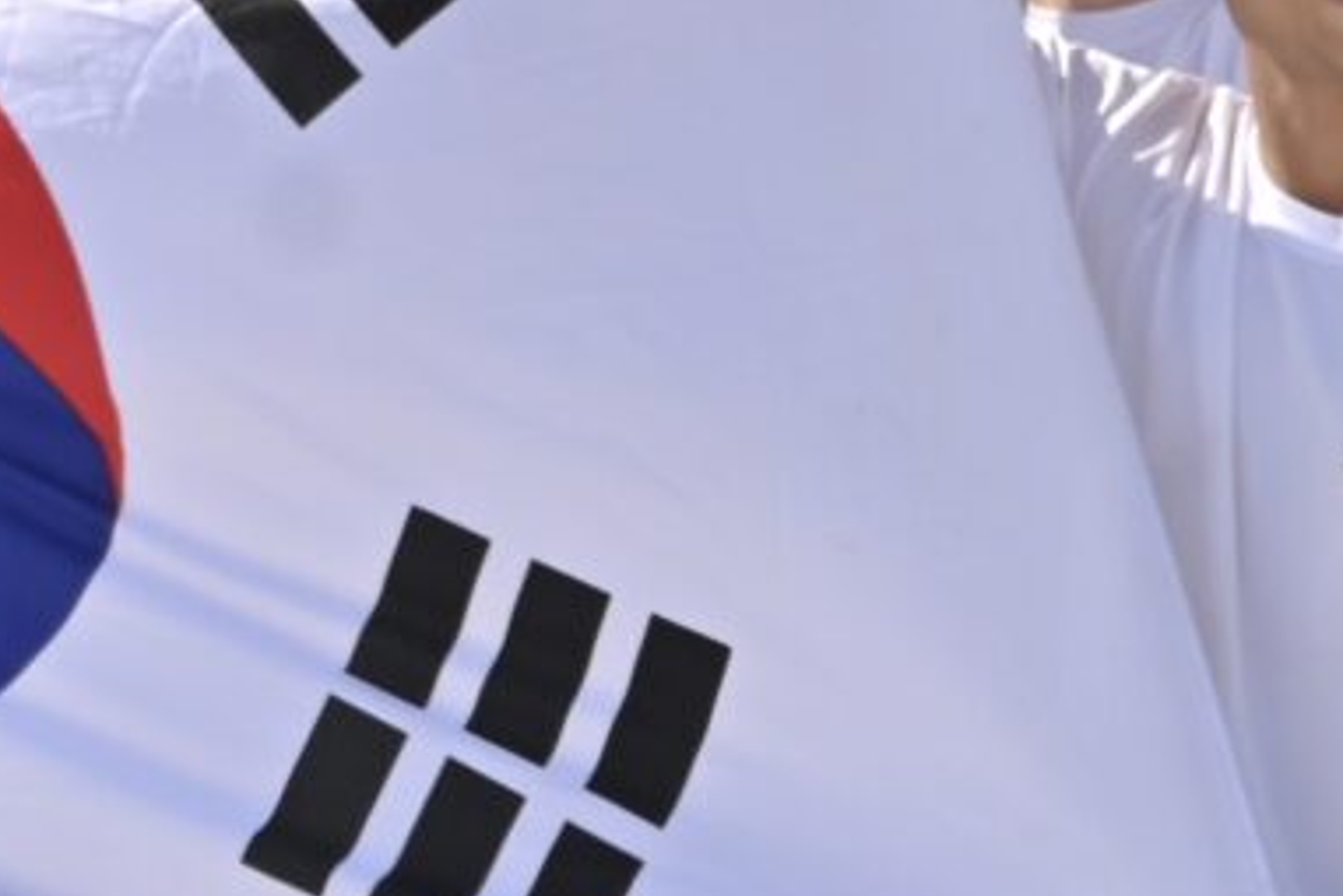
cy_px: 184
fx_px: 119939
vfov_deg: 0.4
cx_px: -1484
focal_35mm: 3214
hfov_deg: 0.6
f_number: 6.3
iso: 50
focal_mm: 480
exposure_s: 1/320
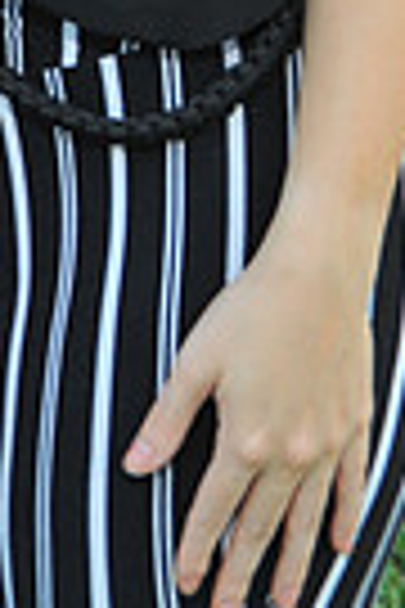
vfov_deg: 7.4
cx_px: -194
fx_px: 4505
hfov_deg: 5.1
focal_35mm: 267
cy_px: -658
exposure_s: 1/60
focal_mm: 62
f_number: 6.3
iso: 800
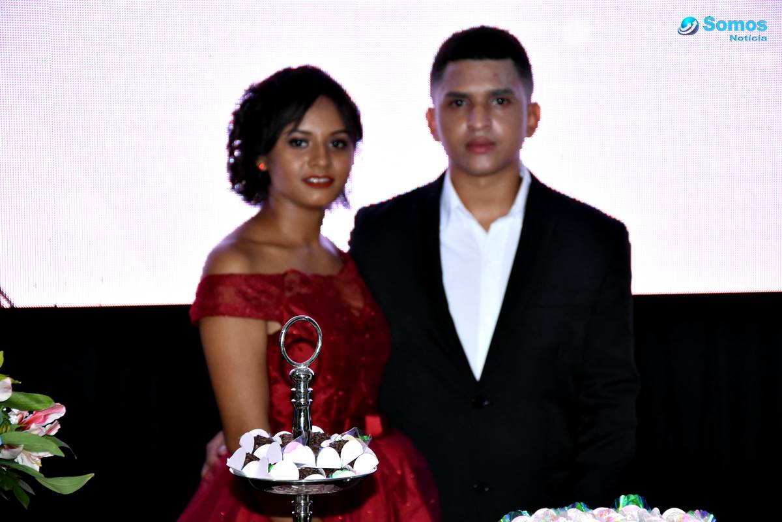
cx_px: 391
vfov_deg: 10.8
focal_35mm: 128
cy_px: 261
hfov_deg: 16.1
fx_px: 2769
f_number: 5.3
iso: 1600
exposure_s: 1/80
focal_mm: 85
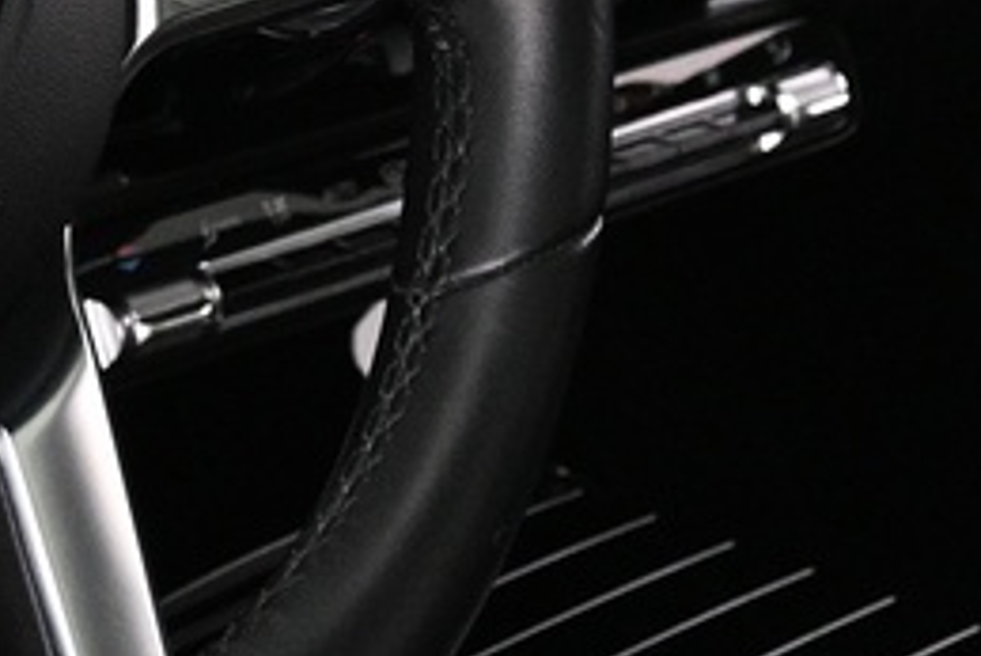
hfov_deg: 13.5
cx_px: -11
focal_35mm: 150
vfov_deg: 9.1
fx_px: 4090
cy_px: 76
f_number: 3.5
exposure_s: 1/20
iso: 1600
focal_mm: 16
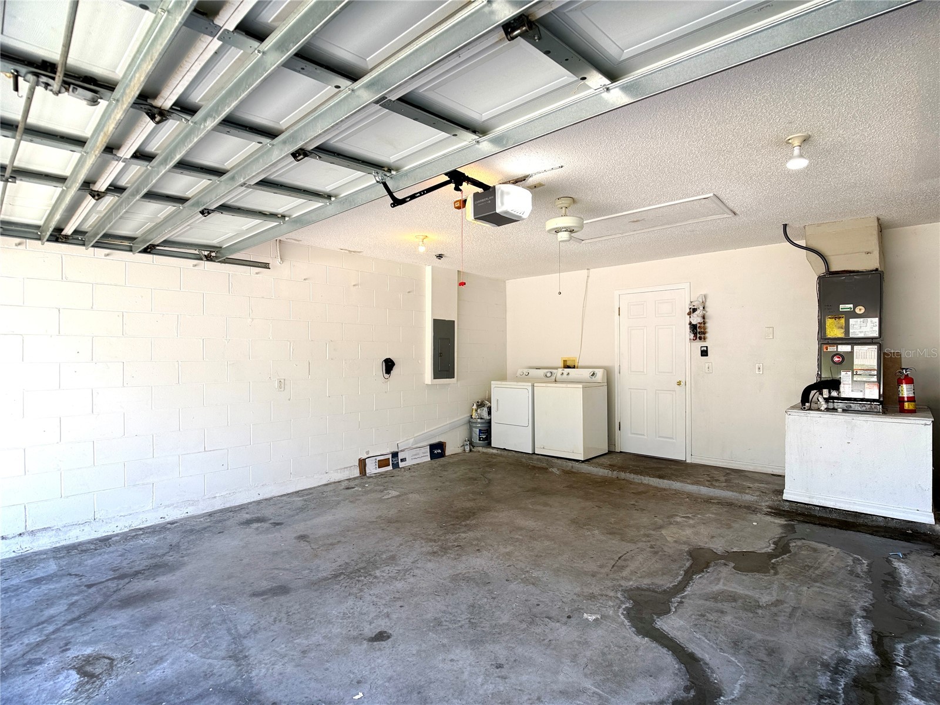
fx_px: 652
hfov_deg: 71.6
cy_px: 352
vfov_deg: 56.8
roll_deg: +0.4
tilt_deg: +0.6
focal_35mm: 24
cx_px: 470
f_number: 1.78
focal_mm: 6.76
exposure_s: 1/391
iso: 80
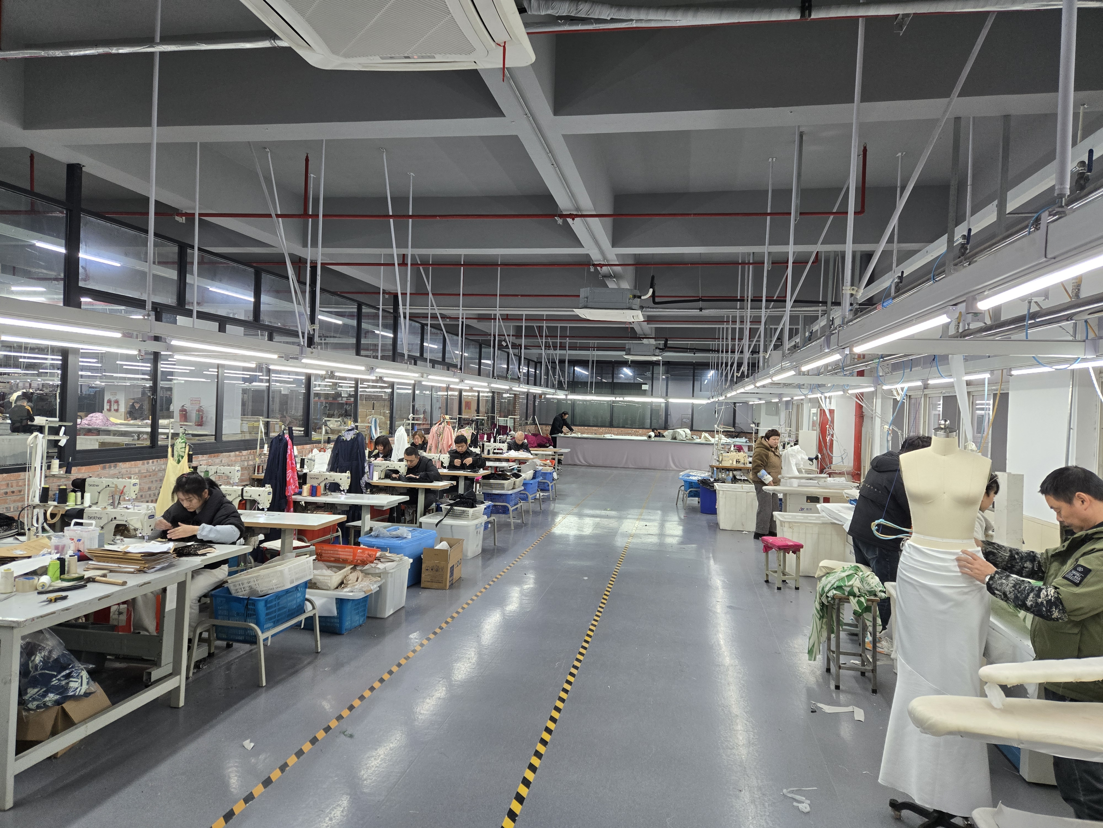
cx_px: 552
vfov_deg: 58.9
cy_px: 414
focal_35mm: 23
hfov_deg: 73.9
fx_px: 733
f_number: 1.8
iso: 125
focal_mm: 5.4
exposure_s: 1/100
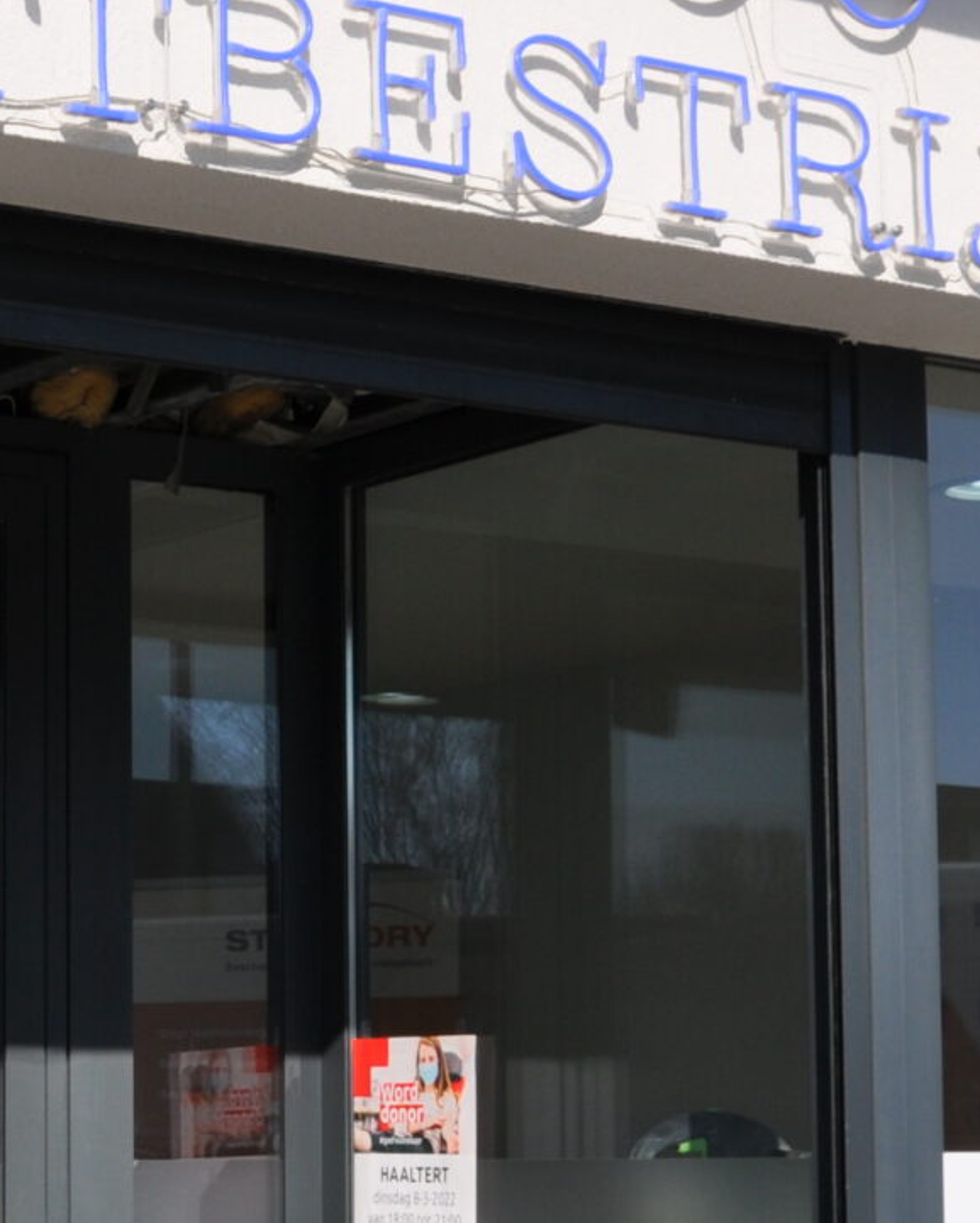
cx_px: 120
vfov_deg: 18.2
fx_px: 3793
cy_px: 881
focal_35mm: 105
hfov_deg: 14.6
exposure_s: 1/400
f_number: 10
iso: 200
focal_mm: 21
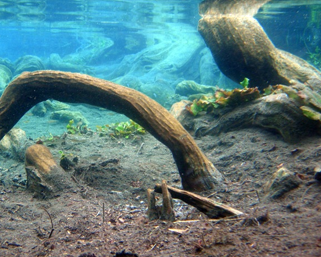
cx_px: 88
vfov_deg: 27.6
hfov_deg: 33.6
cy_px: 107
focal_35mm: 55
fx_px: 523
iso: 50
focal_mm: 7.8
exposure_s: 1/34.6
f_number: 2.8
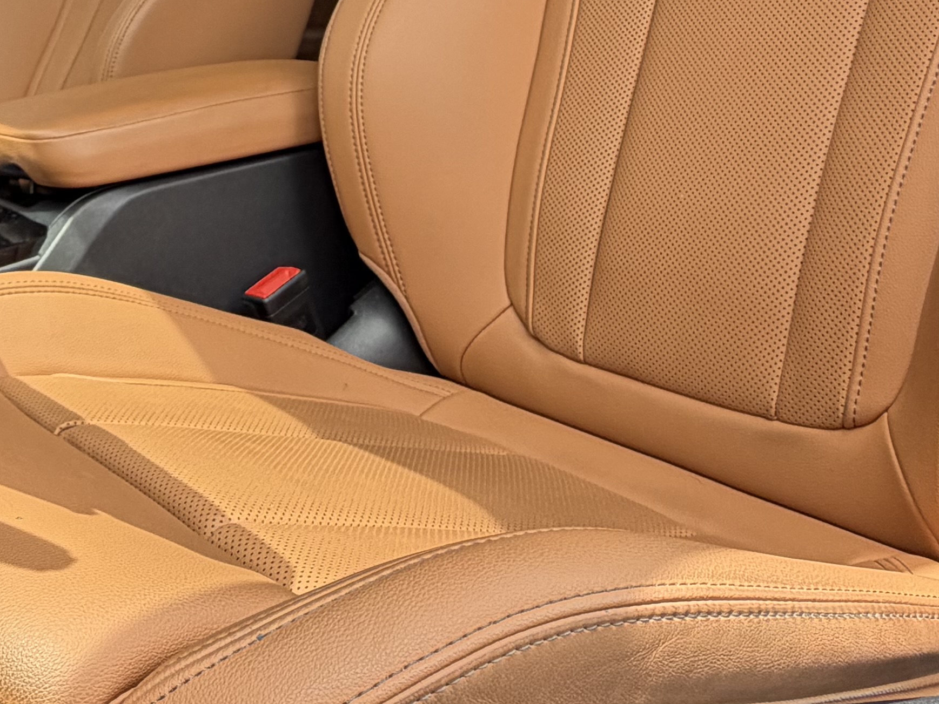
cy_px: 28
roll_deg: -0.6
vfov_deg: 29.7
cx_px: 86
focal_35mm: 46
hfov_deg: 38.3
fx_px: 1248
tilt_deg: +0.5
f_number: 2.2
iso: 50
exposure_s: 1/169
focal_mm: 2.22
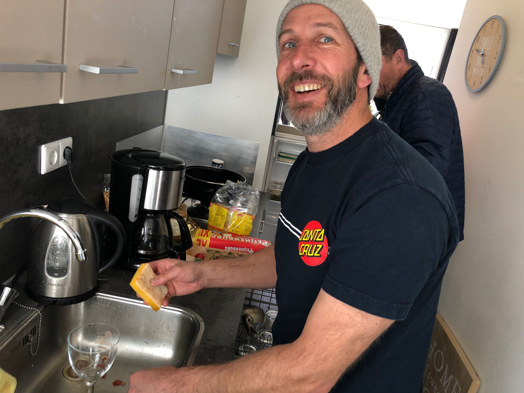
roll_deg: -10.0
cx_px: 262
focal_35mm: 28
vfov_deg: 49.7
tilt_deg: -16.7
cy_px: 196
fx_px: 424
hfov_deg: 63.4
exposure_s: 1/50
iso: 32
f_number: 1.8
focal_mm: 4
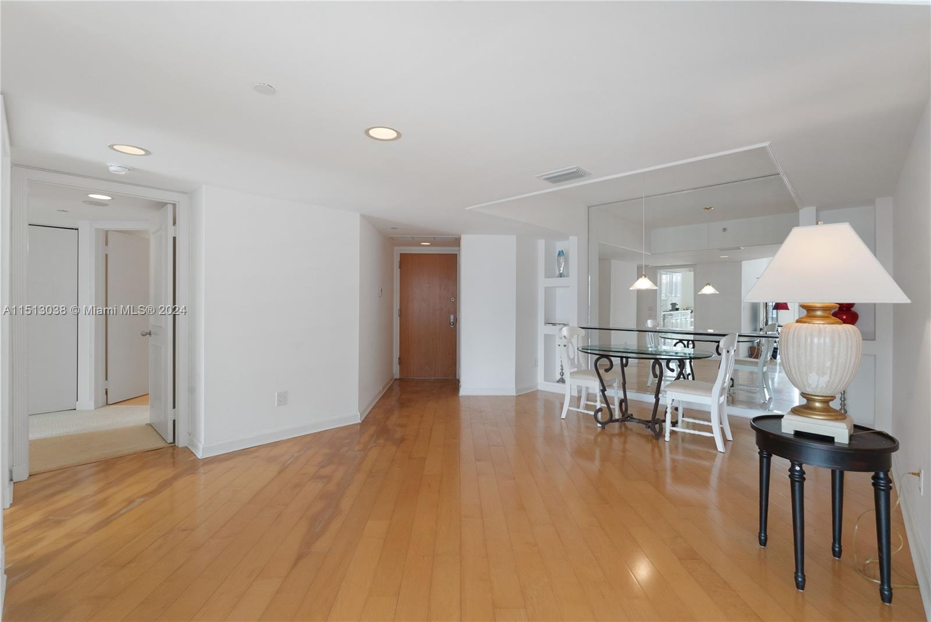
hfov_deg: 96.7
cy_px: 311
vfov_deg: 73.8
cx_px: 466
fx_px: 414
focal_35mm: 16
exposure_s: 1/20
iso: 1250
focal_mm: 16
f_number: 11
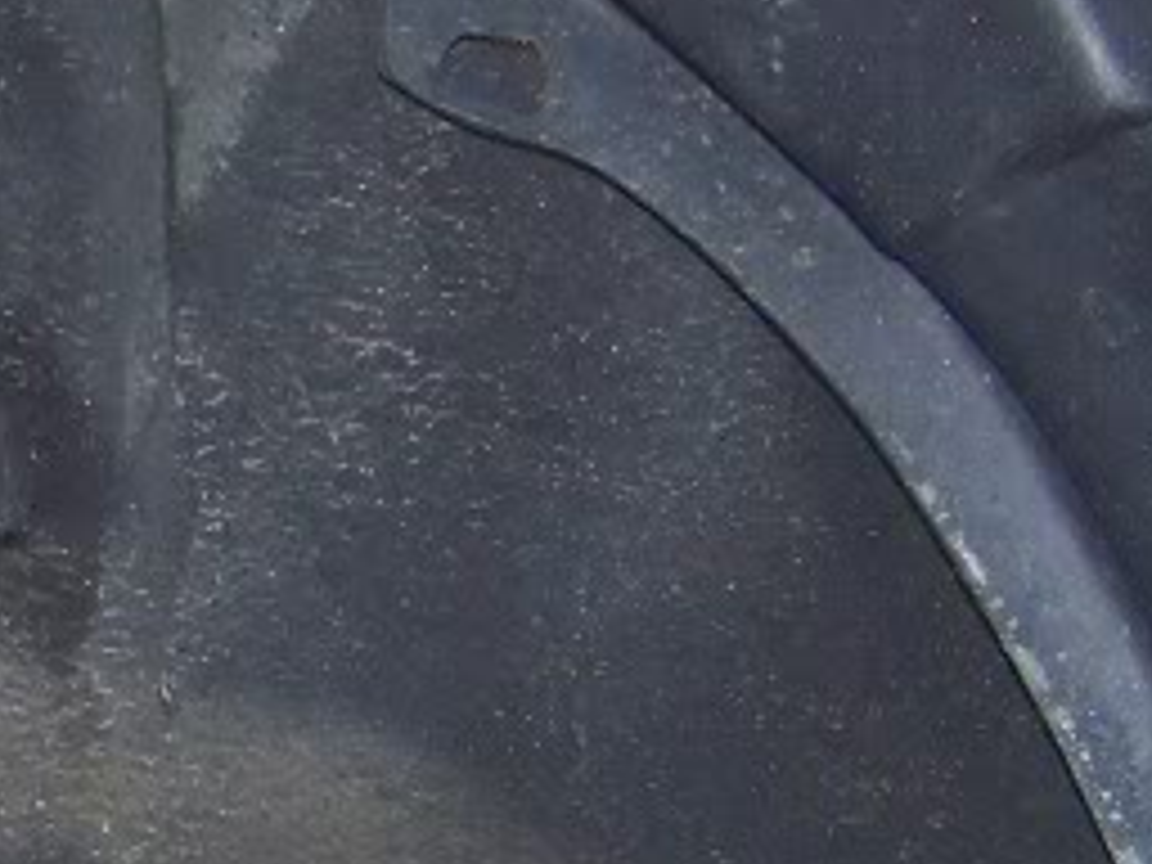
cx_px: -693
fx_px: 4792
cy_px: 612
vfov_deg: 10.3
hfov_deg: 12.8
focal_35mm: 144
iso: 200
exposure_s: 1/30
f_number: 2.8
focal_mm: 5.85
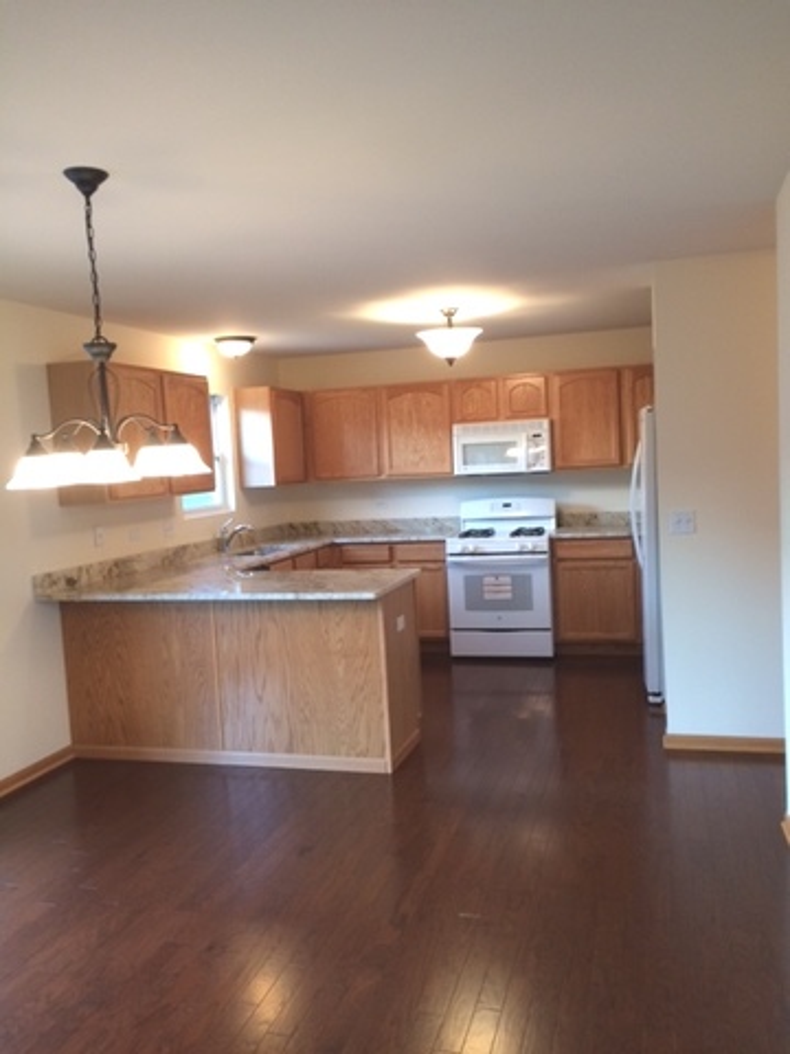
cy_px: 527
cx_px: 395
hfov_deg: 48.2
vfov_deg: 61.7
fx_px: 882
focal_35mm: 29
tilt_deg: -4.7
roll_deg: +4.0
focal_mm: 4.15
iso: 125
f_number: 2.2
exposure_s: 1/30
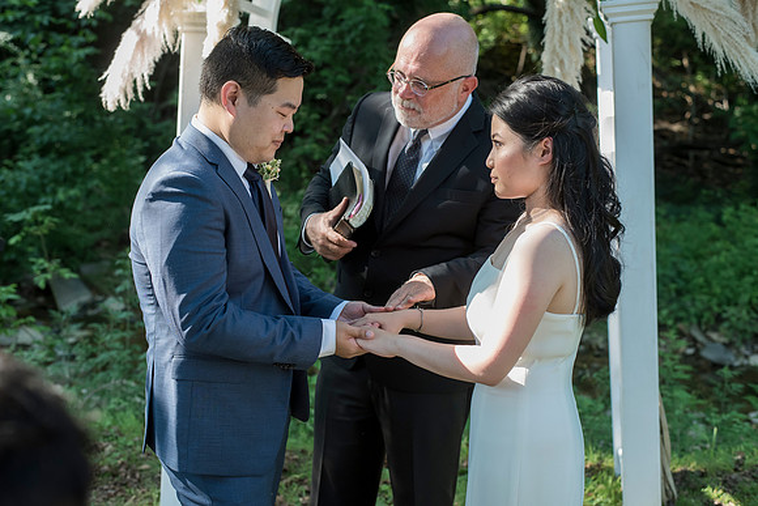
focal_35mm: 50
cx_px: 379
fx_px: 1053
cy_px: 253
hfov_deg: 39.6
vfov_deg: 27.0
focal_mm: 50
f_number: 4
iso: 1000
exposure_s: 1/640
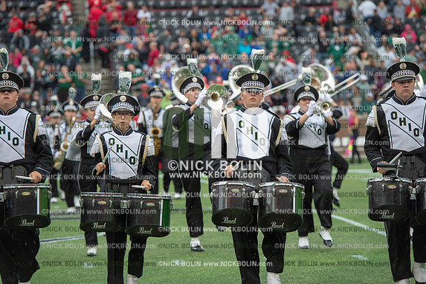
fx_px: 1976
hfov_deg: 12.3
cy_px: 143
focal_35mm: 167
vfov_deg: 8.2
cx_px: 215
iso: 400
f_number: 4
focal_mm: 165
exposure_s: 1/500
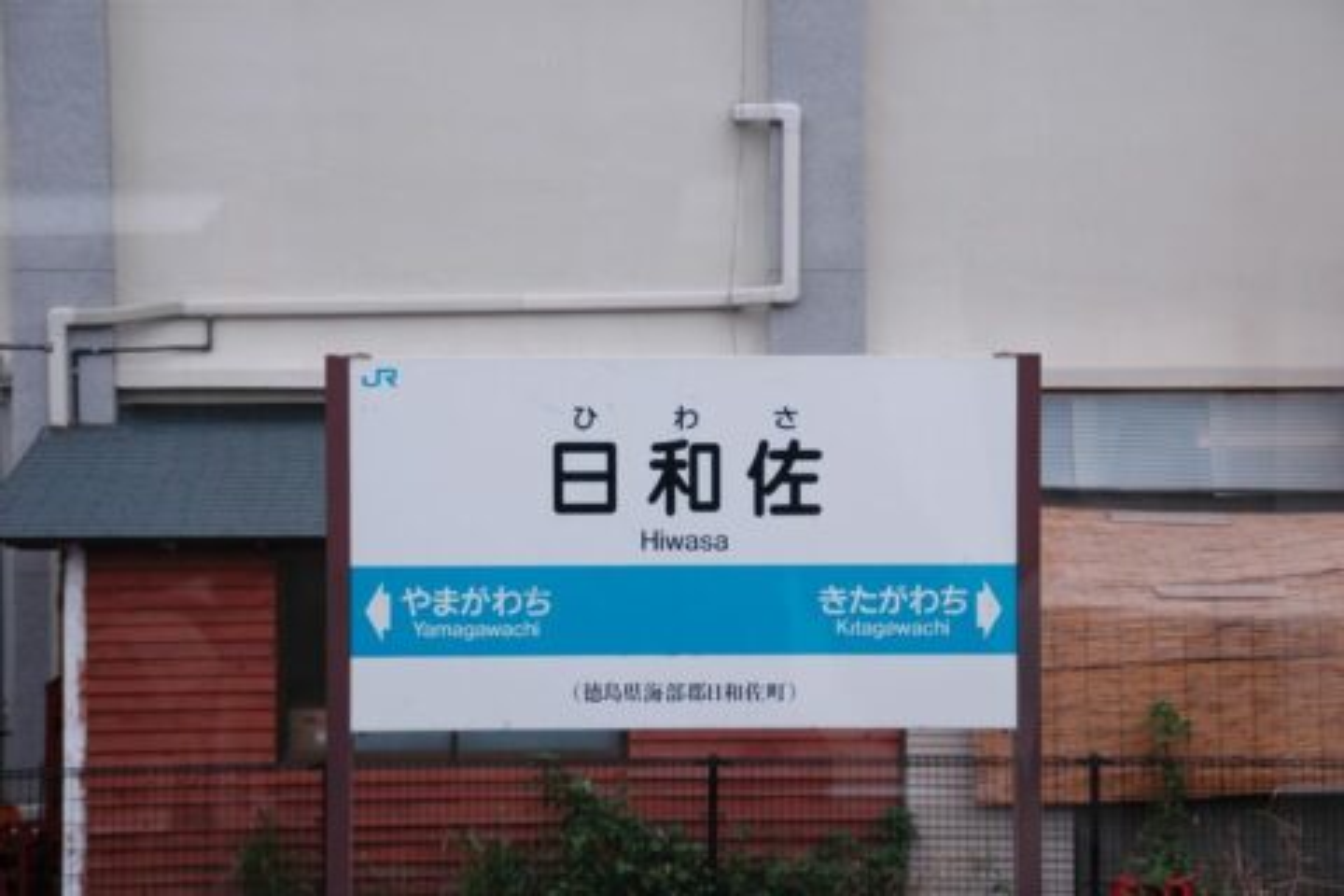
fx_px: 3136
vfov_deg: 16.3
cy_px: 448
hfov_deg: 24.2
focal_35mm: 84
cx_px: 672
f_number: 5
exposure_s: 1/80
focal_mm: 56
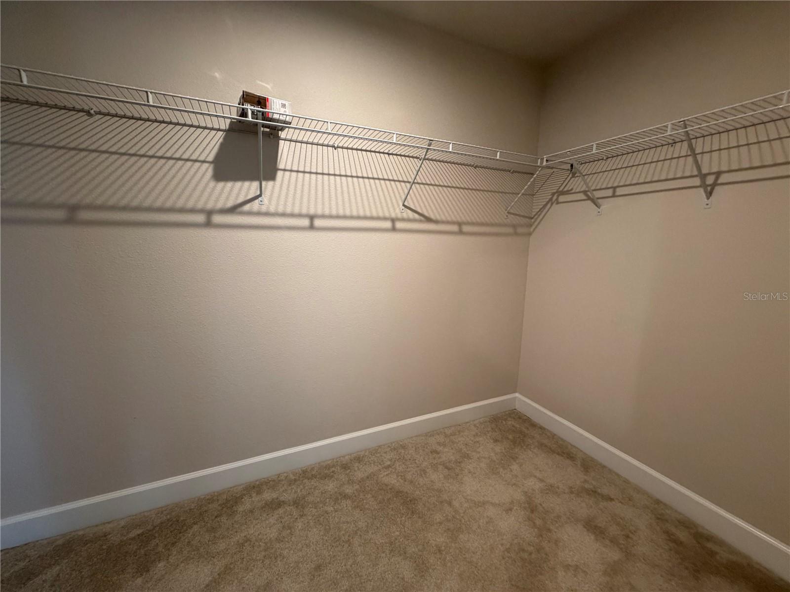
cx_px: 395
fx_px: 320
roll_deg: +0.8
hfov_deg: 102.1
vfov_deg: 85.7
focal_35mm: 14
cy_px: 296
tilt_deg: -10.2
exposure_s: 1/60
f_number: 2.2
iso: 250
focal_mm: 2.22
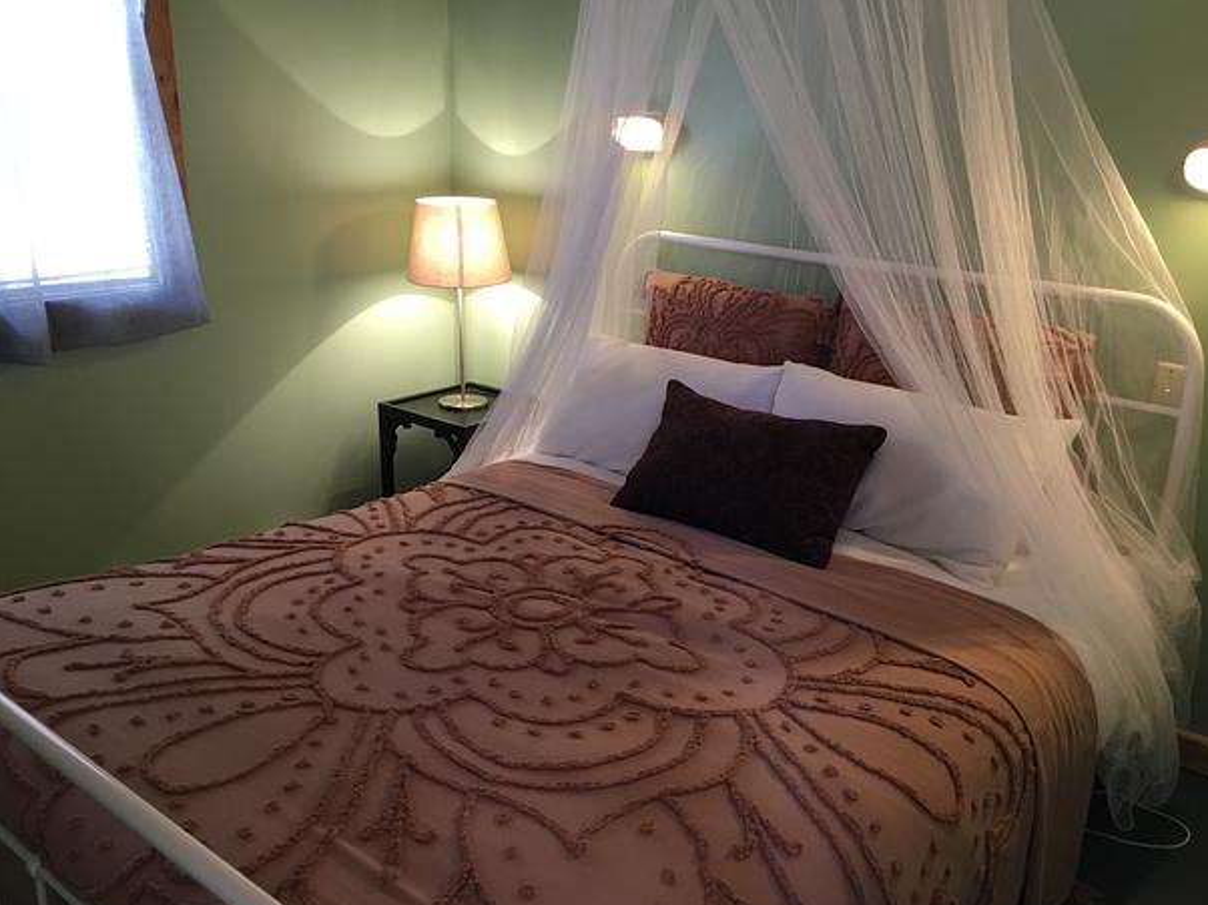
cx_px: 620
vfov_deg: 44.1
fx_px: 1116
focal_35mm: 32
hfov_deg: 56.8
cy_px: 465
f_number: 2.4
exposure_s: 1/33
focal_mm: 3.3
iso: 125
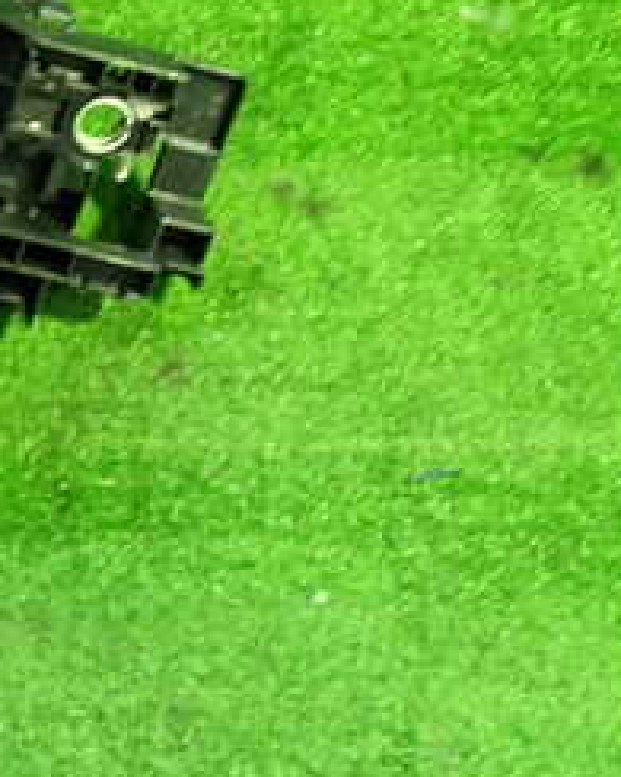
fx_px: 1655
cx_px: -217
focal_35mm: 72
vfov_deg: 26.1
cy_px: 191
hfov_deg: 19.4
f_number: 2.3
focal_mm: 5.4
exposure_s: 1/30
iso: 500
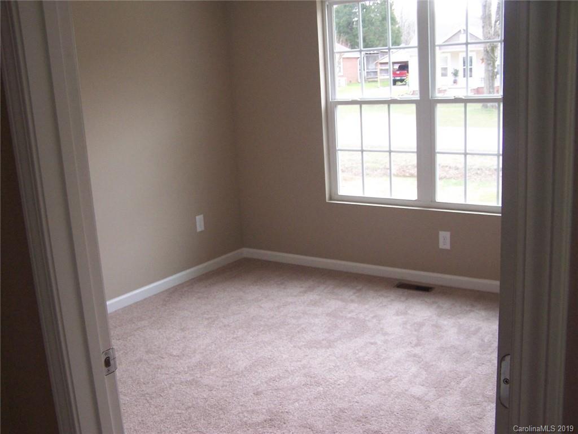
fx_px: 635
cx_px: 289
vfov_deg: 37.7
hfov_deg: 49.0
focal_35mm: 38
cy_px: 217
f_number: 2.8
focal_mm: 6.3
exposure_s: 1/90
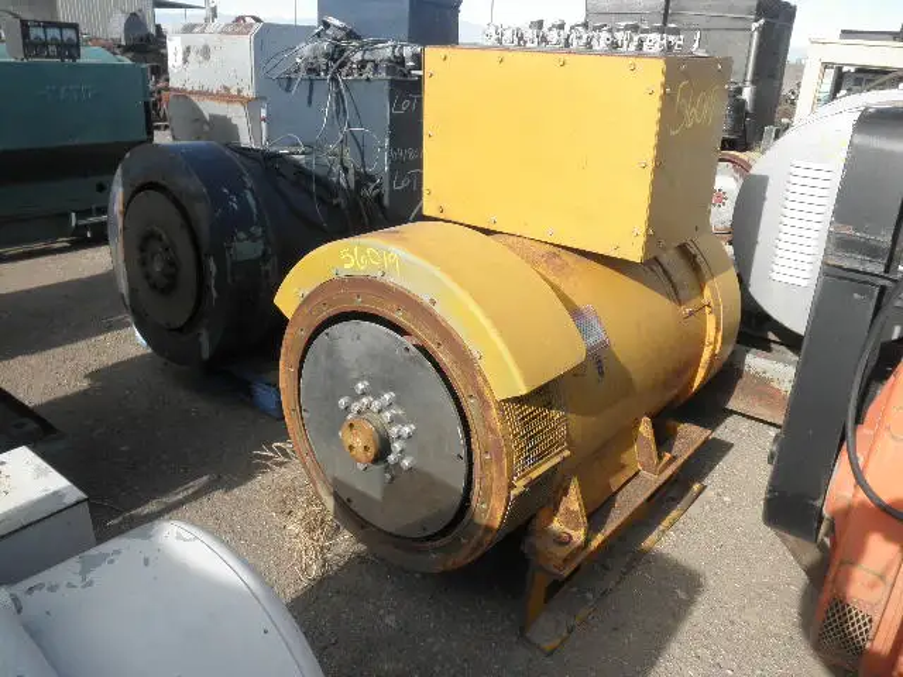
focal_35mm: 28
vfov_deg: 49.7
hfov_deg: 63.4
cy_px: 338
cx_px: 452
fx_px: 730
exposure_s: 1/500
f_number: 3
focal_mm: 5
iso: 64
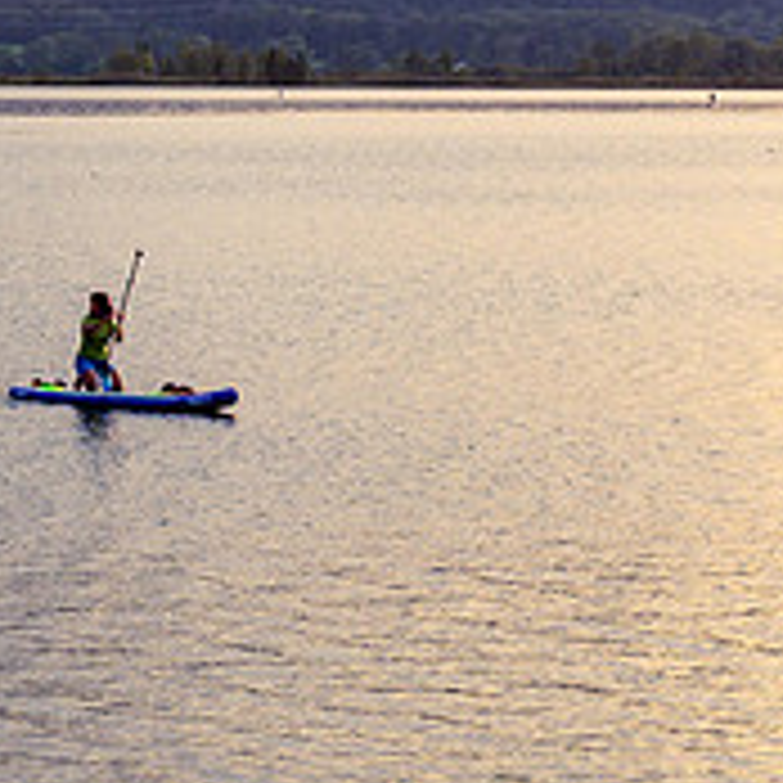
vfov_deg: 9.3
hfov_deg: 9.2
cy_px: 243
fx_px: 4786
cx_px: -288
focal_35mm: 187
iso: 640
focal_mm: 65
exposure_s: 1/400
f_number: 8
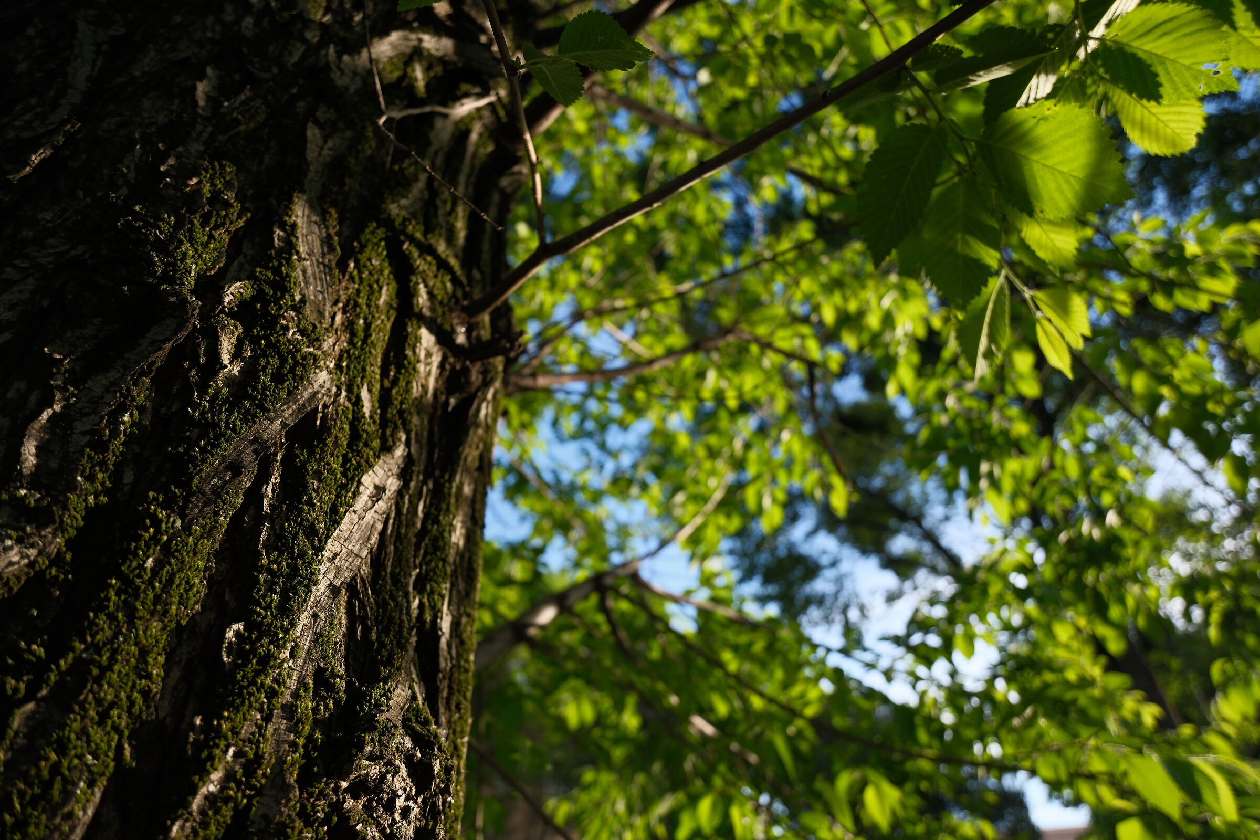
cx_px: 630
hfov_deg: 84.0
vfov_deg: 61.9
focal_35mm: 20
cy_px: 420
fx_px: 700
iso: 400
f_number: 3.5
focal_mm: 13
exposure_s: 1/680
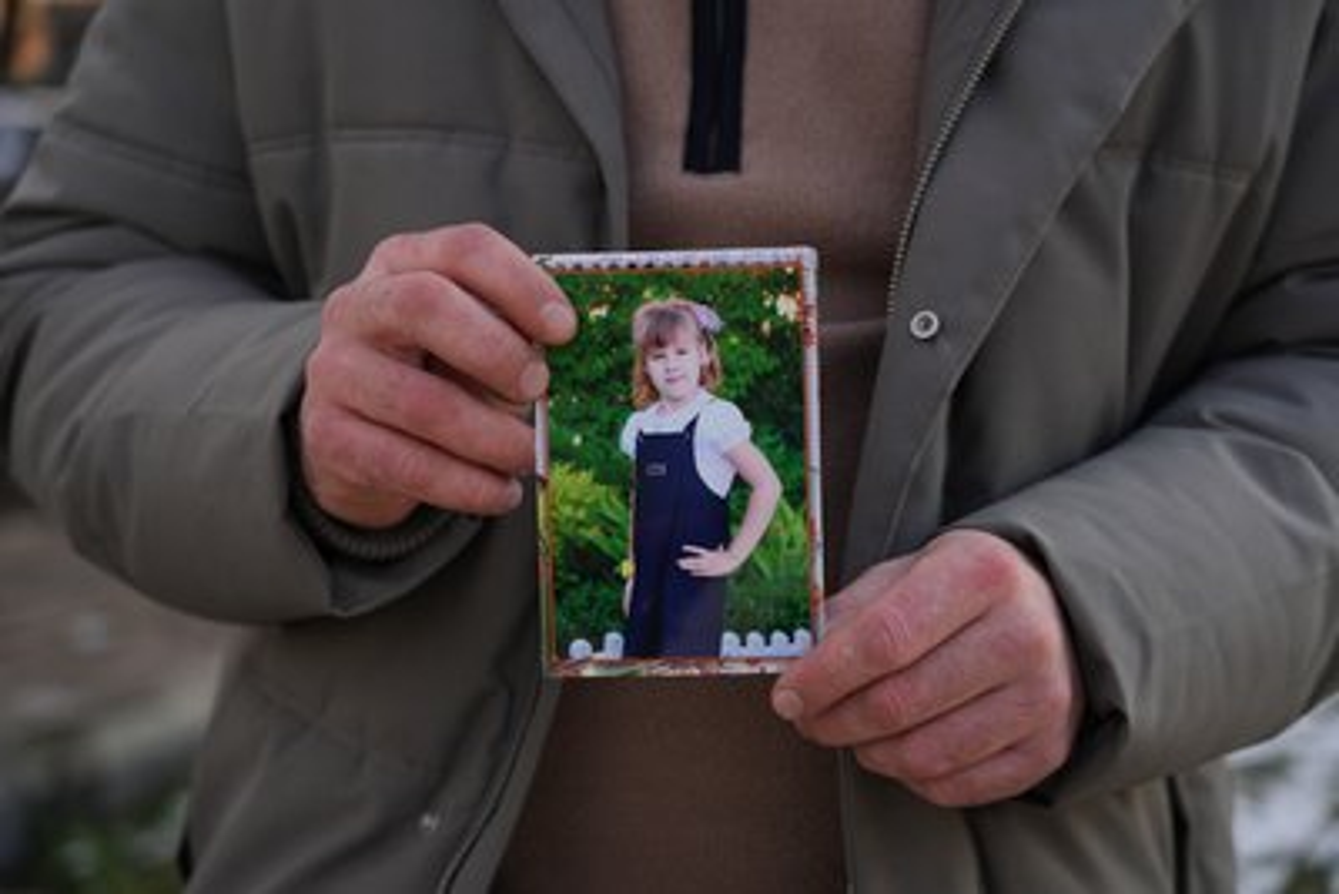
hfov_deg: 27.0
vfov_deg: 18.2
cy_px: 447
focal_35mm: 75
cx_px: 670
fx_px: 2790
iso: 100
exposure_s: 1/640
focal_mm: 75
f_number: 4
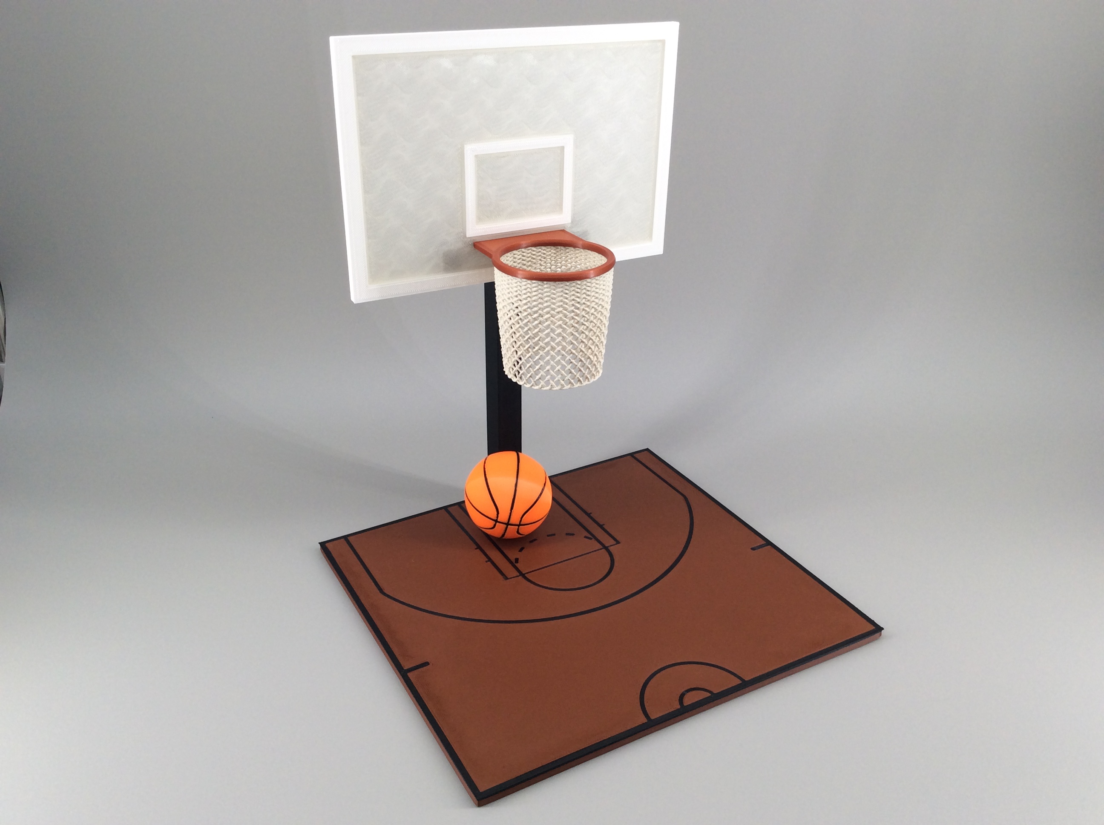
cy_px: 412
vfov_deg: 44.1
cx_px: 552
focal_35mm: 32
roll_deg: -1.9
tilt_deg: -28.2
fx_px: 1019
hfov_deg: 56.9
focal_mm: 3.3
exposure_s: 1/150
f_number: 2.4
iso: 32
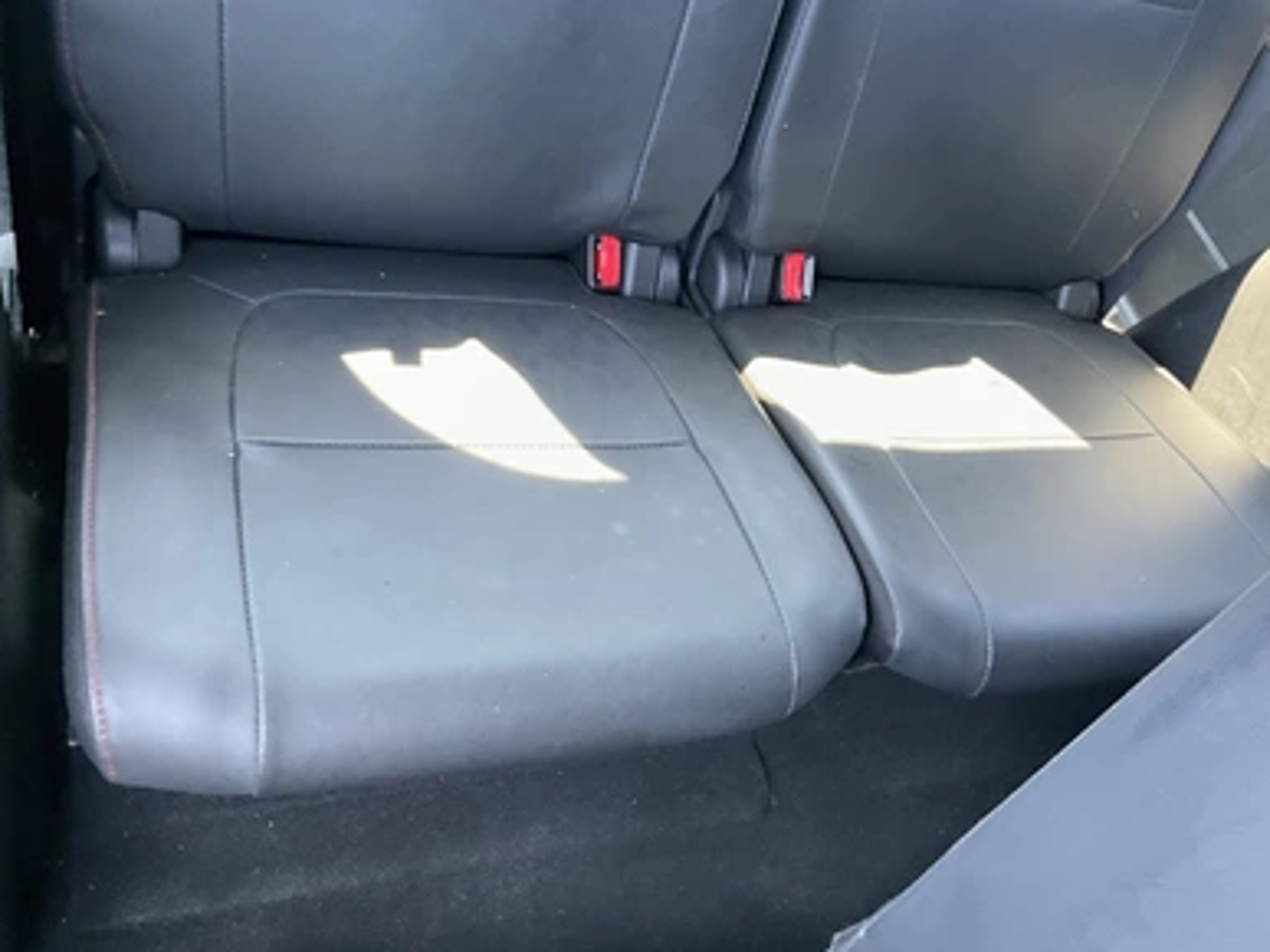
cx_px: 646
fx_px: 1100
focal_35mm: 30
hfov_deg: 60.0
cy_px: 486
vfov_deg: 46.8
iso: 320
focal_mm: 3
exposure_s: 1/40
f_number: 1.8
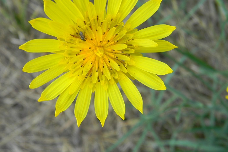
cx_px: 104
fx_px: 633
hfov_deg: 20.4
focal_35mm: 100
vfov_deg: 13.7
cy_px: 64
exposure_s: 1/51.2
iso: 80
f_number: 4.5
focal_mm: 15.1
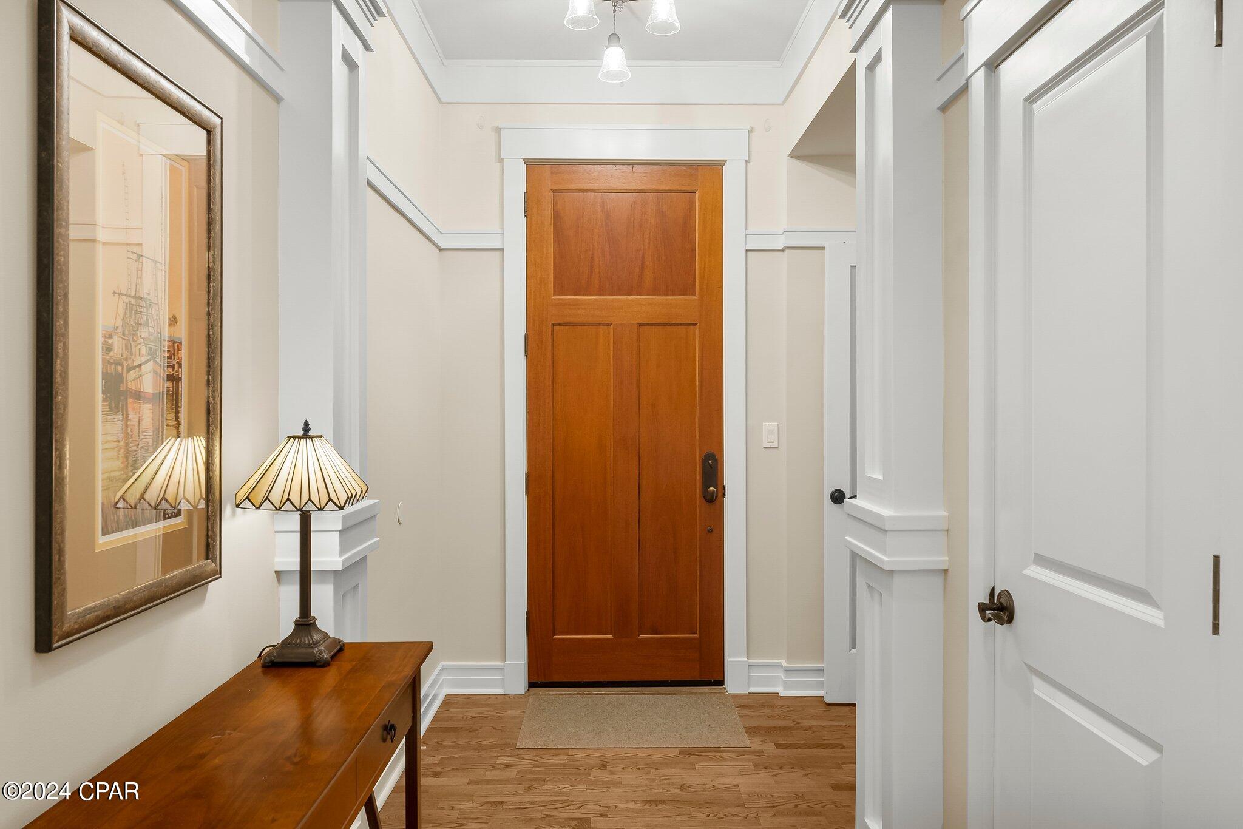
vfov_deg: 53.1
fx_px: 829
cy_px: 414
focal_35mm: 24
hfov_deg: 73.7
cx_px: 622
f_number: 8
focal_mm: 16.4
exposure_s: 1/2.5
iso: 400
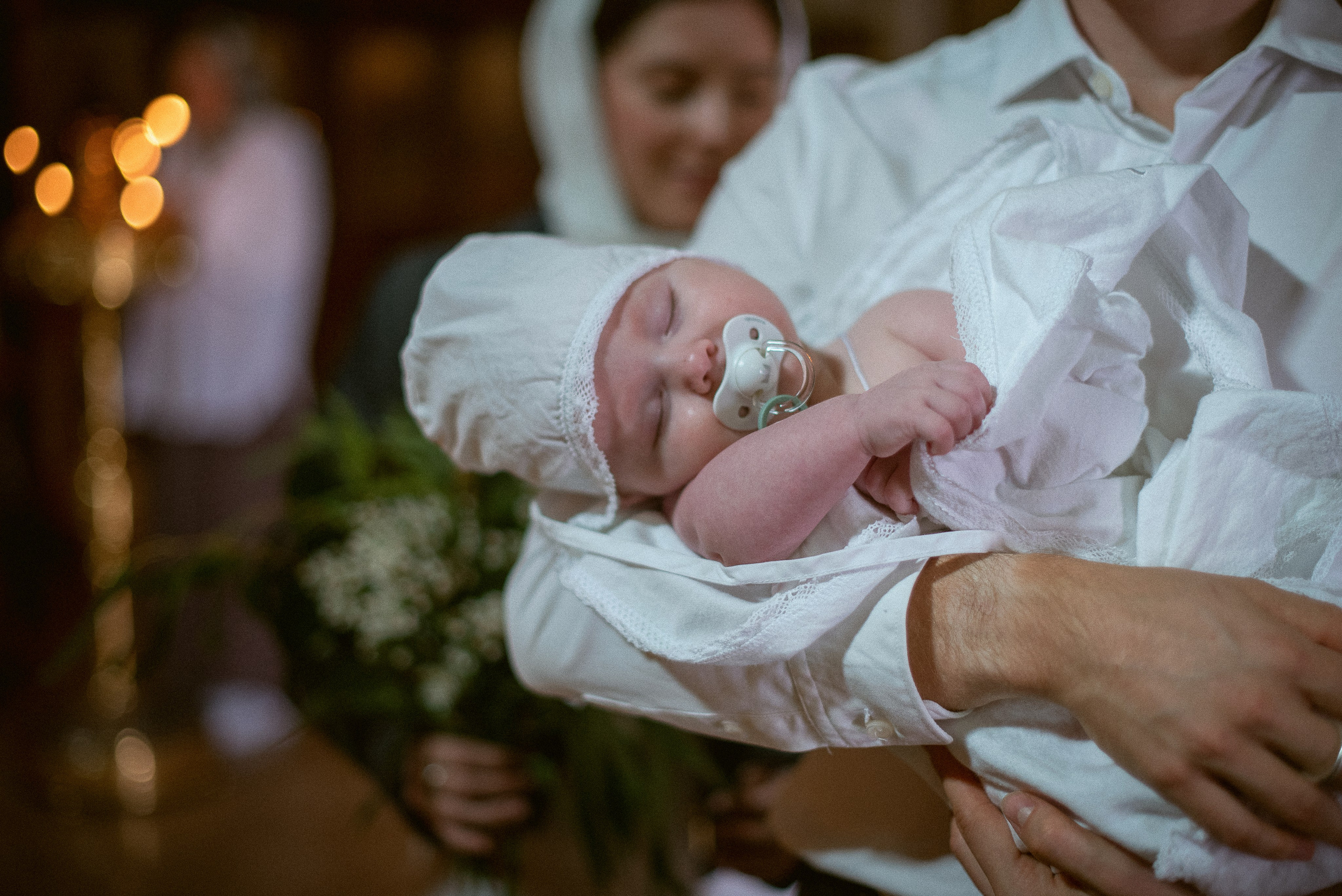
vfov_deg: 27.0
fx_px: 1865
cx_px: 671
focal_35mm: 50
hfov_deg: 39.6
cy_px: 448
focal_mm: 50
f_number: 1.8
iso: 640
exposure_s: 1/320
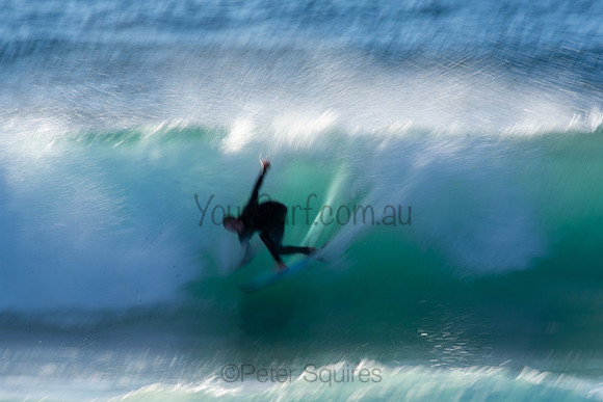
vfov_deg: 1.8
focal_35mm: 750
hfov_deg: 2.7
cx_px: 302
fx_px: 12565
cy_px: 201
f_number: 22
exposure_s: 1/25
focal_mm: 500
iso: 100
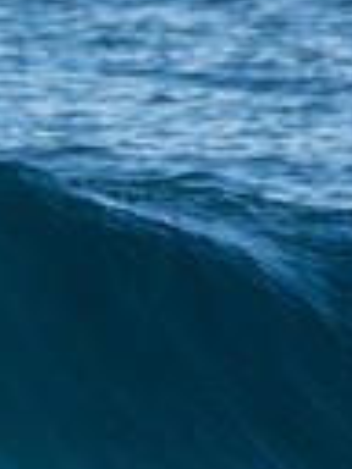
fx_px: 44186
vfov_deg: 0.6
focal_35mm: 3259
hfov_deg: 0.5
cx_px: -678
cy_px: 181
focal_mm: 500
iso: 280
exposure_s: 1/400
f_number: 5.6
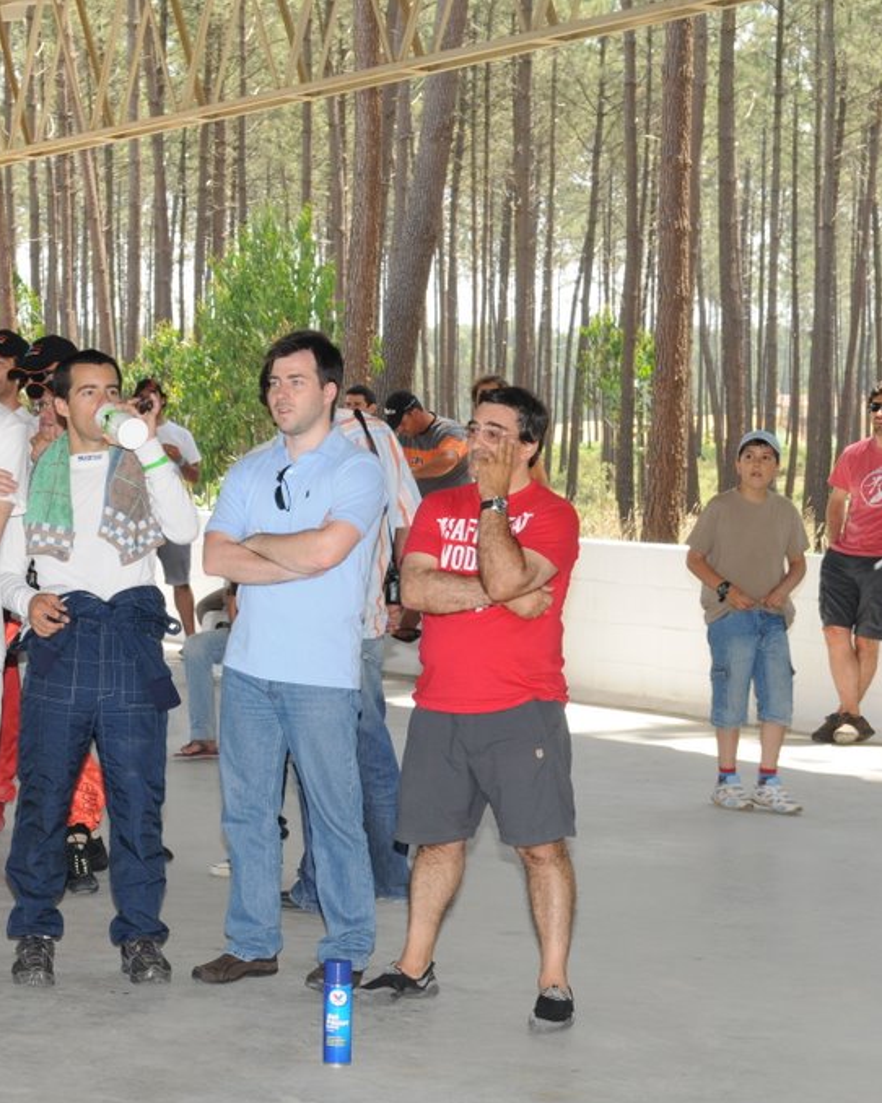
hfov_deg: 17.9
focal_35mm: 85
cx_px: 142
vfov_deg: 22.5
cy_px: 552
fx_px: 2775
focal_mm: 40
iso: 400
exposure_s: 1/125
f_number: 8
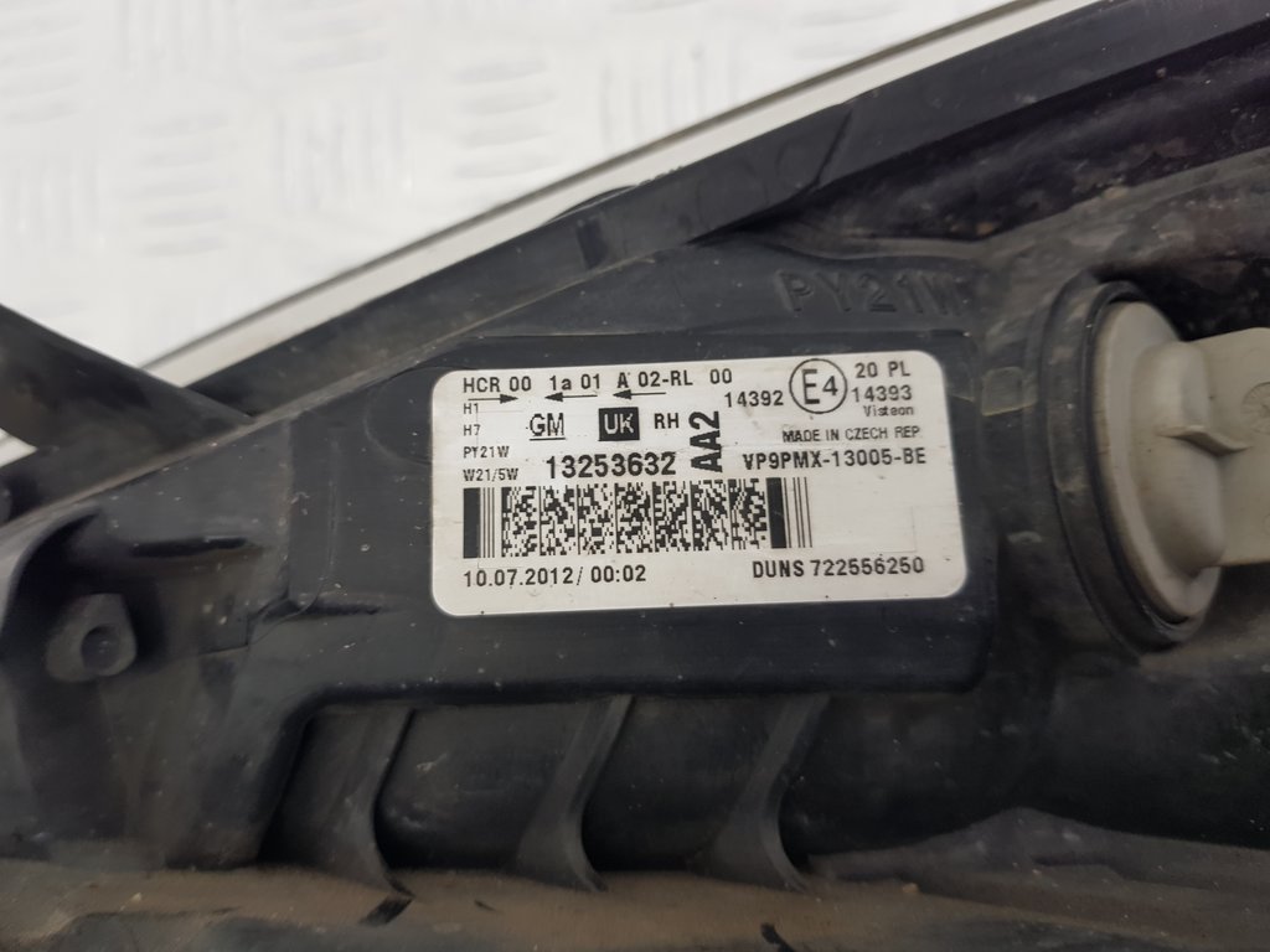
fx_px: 954
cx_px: 635
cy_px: 476
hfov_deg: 67.3
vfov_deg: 53.1
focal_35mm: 26
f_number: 1.7
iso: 80
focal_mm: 4.2
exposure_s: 1/100
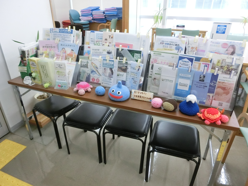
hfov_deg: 71.6
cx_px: 124
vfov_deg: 56.8
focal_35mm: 24
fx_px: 172
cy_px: 93
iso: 800
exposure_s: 1/250
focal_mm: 4.24
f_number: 3
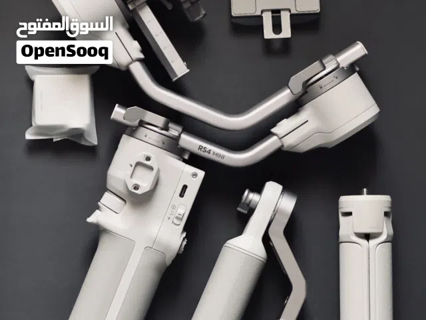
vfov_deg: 19.1
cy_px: 160
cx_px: 213
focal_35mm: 77
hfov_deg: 25.3
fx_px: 948
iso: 1600
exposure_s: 1/33
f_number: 2.8
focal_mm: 9
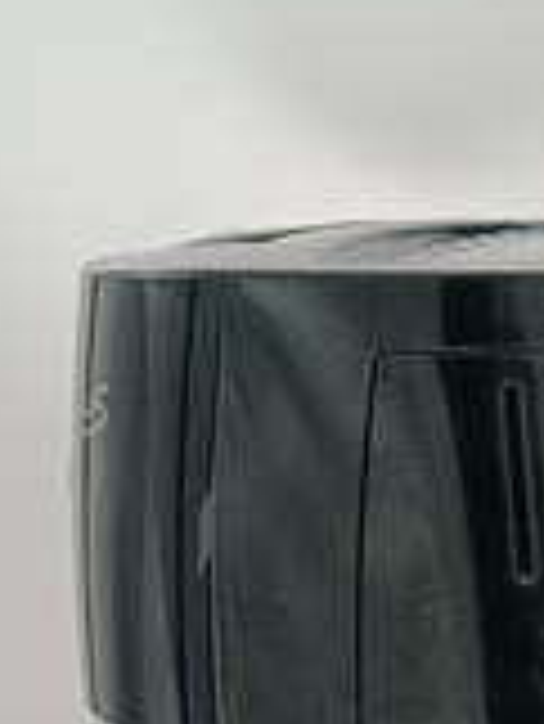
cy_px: 782
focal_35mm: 97
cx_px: 904
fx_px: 2030
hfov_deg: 14.0
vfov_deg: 19.4
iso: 142
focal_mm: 4.81
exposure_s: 1/111
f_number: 1.8
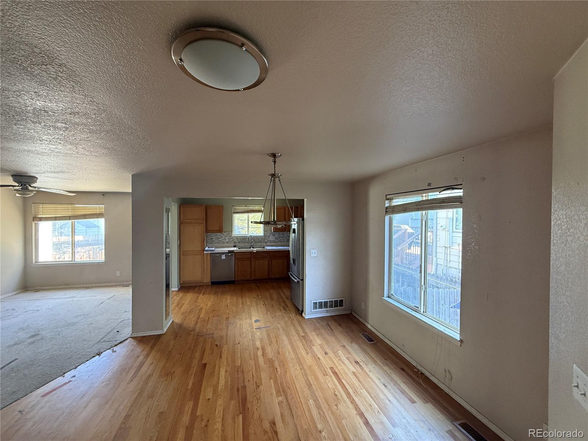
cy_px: 220
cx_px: 294
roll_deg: -0.5
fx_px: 238
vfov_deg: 85.7
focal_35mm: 14
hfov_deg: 102.1
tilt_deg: -0.7
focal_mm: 2.22
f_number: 2.2
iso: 400
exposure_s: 1/60
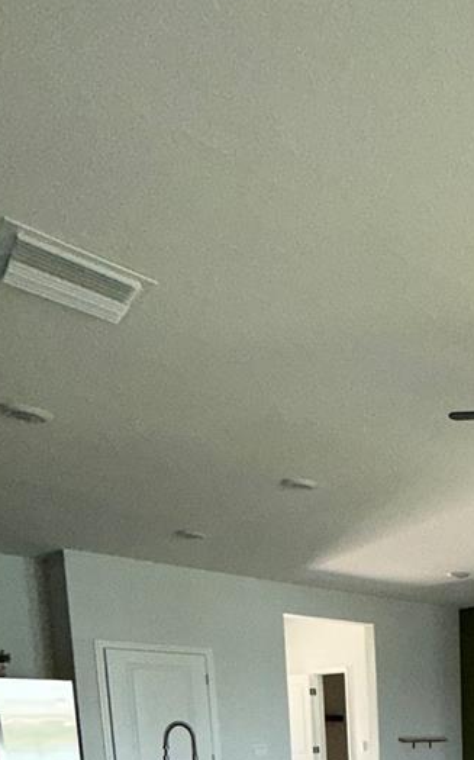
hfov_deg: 29.2
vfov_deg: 44.3
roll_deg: -0.7
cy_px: 824
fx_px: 704
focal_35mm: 34
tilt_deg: -7.7
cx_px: 633
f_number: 2.2
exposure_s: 1/80
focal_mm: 2.22
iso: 200
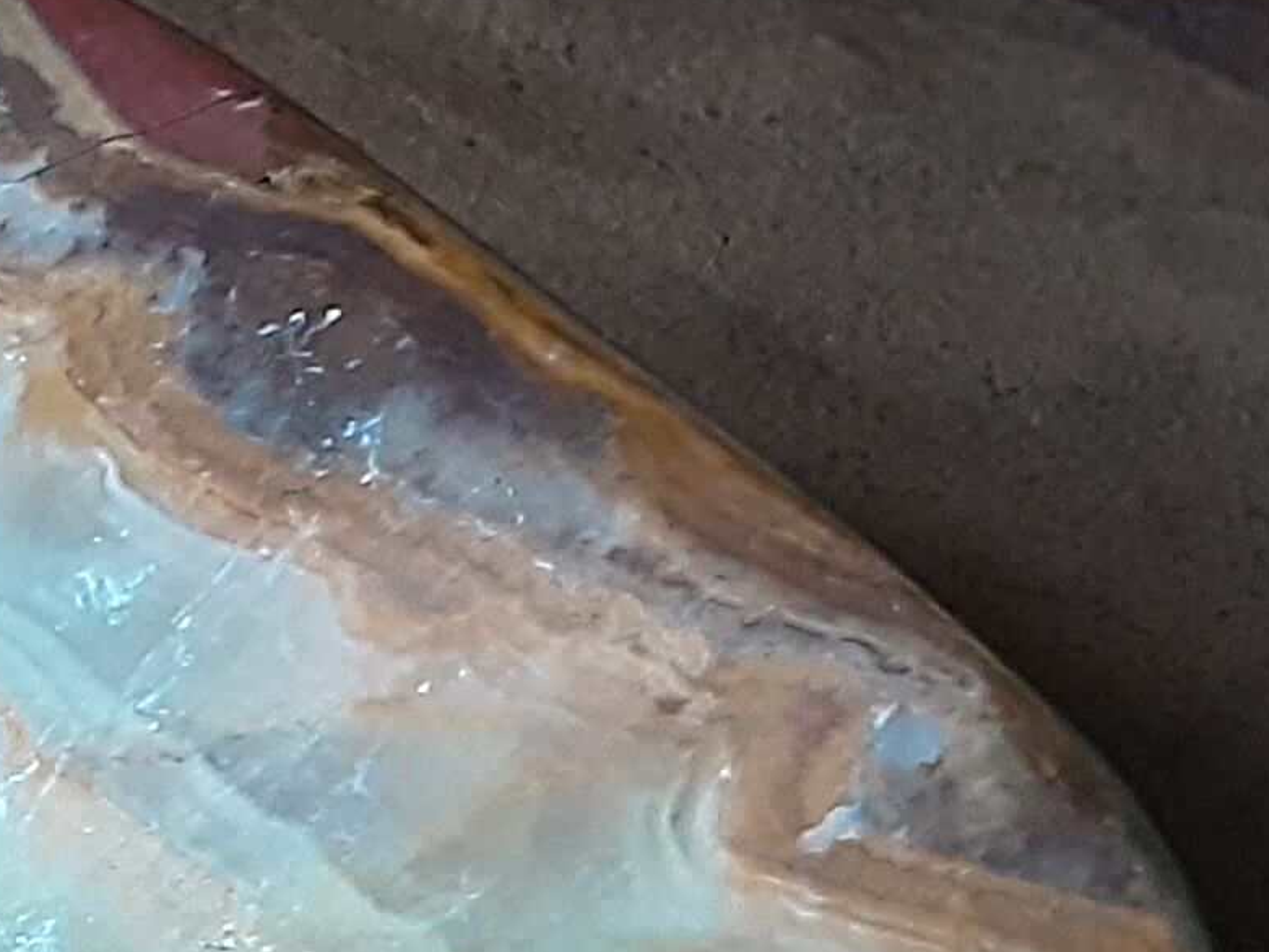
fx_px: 4290
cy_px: 1186
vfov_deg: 12.3
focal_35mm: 117
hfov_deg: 14.5
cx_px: -1115
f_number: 1.9
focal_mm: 2.9
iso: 200
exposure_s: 1/25
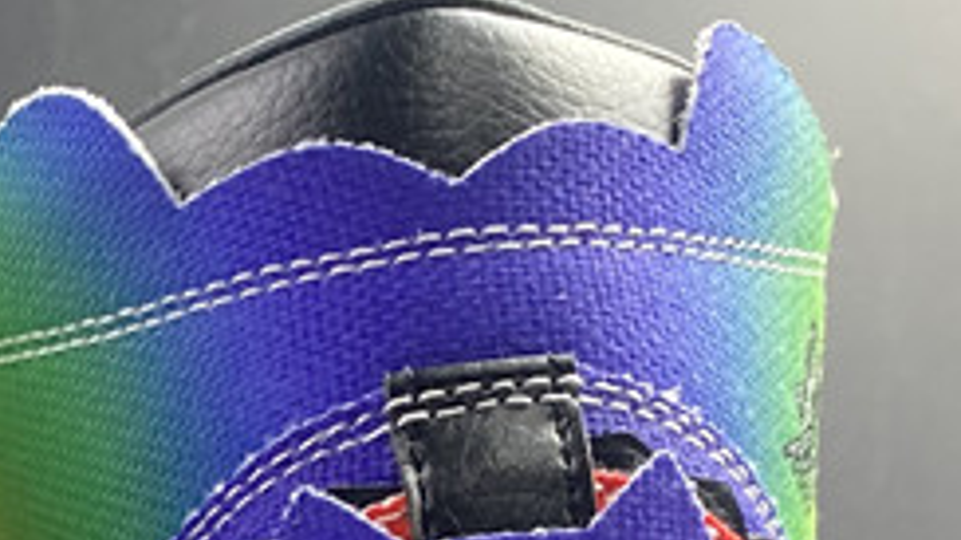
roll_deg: +0.6
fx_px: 2955
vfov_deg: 9.1
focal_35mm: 116
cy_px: 1407
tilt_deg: +5.7
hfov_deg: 17.5
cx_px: -244
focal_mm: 4.25
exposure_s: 1/84
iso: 125
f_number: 1.8
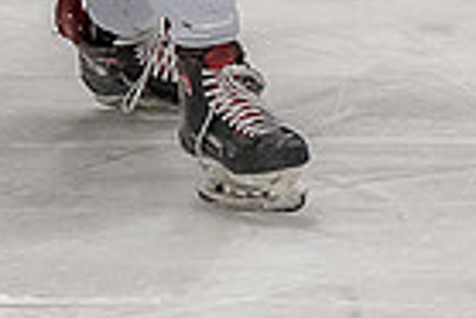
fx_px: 11237
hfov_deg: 2.4
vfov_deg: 1.6
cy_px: -335
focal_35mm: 849
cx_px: 51
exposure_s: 1/800
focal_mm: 86
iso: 1600
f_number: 3.2
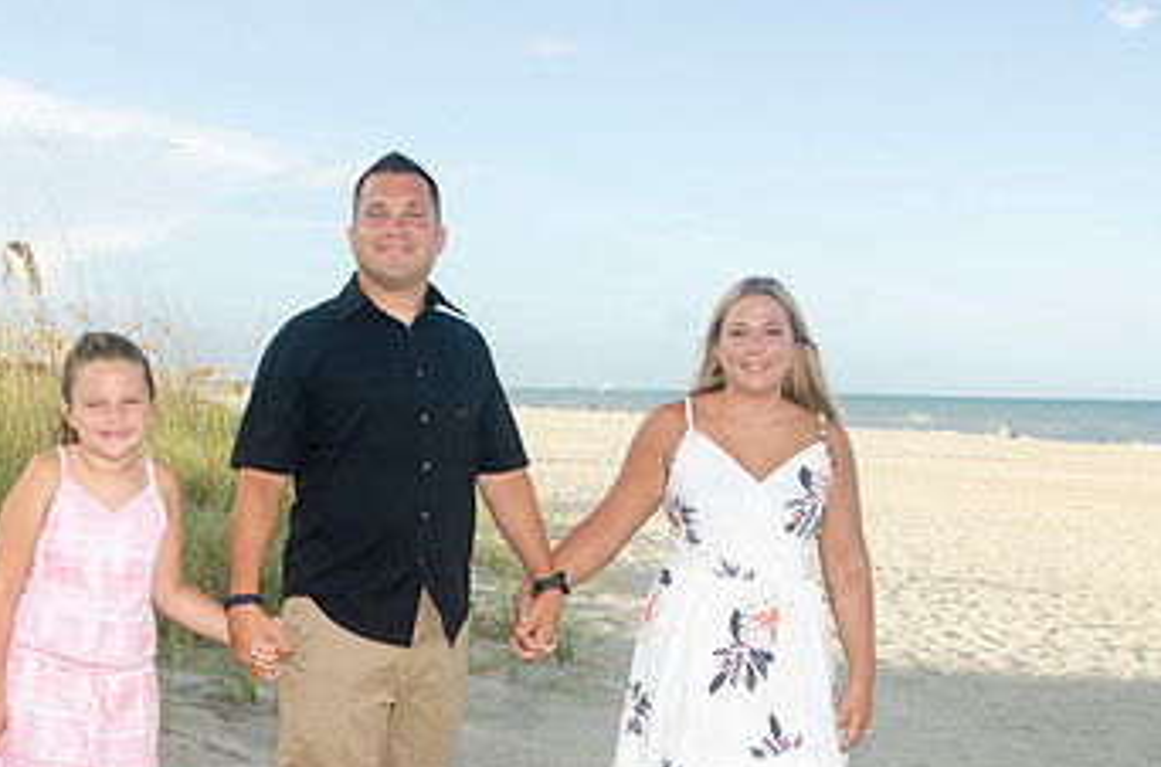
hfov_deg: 35.5
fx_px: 1801
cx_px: 421
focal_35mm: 56
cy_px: 594
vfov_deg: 23.7
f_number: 8
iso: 100
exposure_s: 1/250
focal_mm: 22
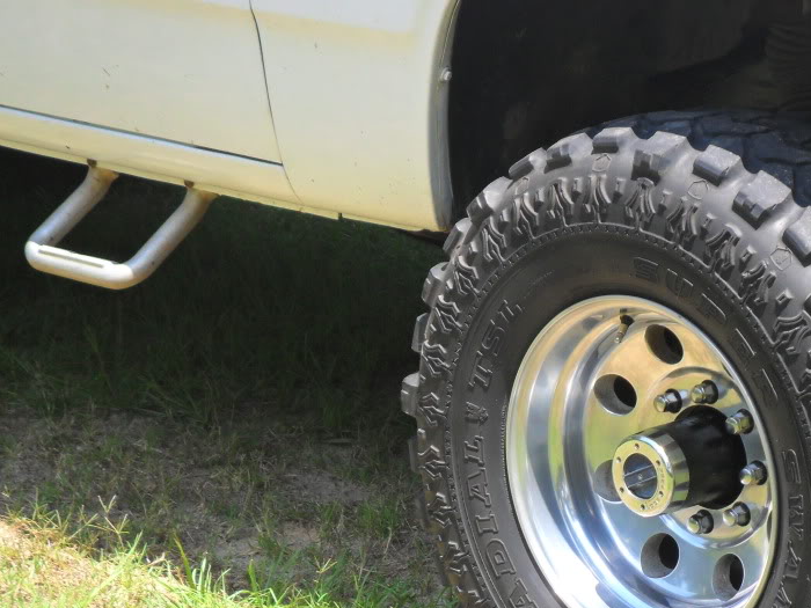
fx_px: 3702
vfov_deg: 9.4
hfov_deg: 12.5
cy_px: 408
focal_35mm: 158
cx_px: 555
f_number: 5
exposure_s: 1/250
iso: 100
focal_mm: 19.6
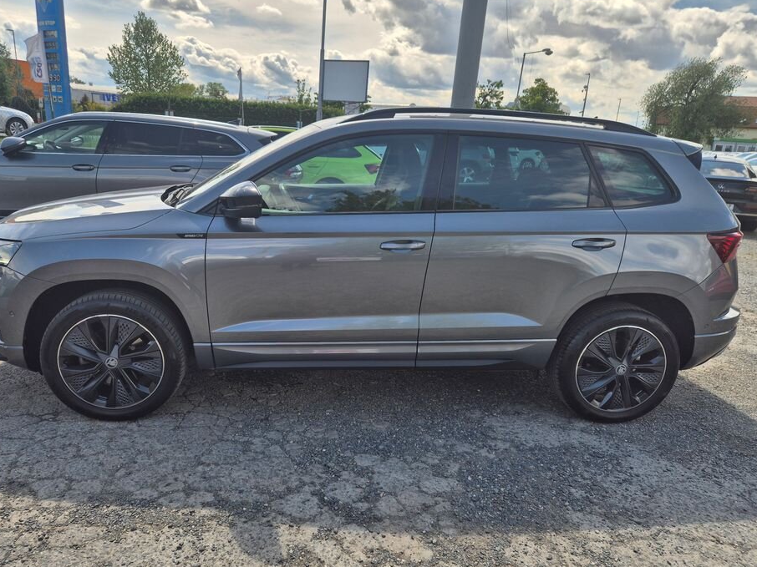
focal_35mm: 26
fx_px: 568
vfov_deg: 53.0
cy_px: 296
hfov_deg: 67.2
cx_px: 349
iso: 25
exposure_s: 1/1960
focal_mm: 5.4
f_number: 1.8
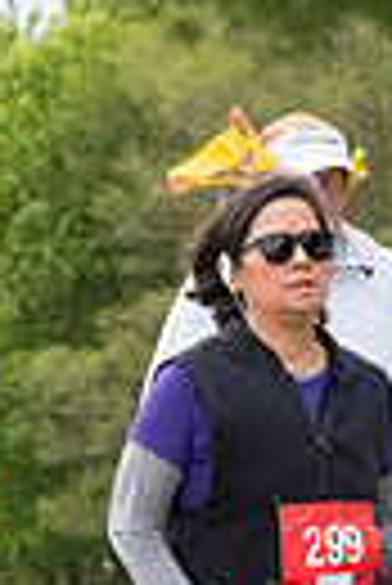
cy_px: 752
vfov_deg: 4.2
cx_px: 255
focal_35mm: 490
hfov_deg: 2.8
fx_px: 7981
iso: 4000
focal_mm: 95
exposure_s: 1/1600
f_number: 7.1
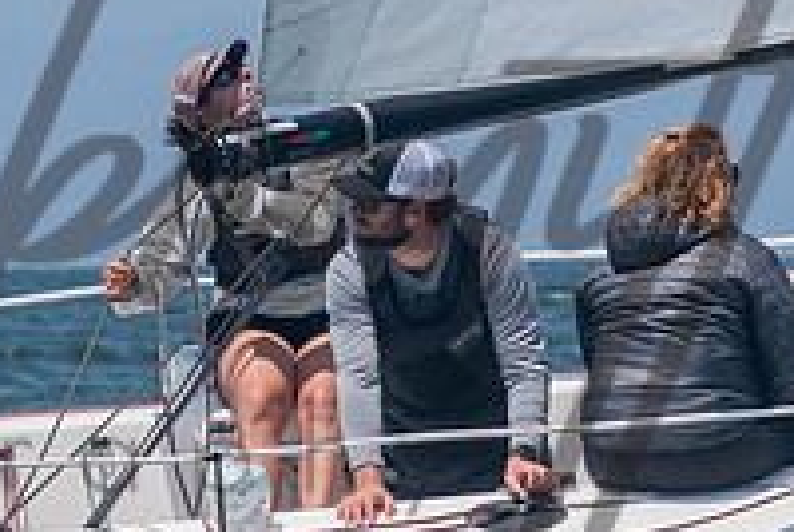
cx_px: 274
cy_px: 161
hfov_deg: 3.6
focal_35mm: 565
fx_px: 12480
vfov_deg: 2.4
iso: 400
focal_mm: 130
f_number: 8
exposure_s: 1/1600
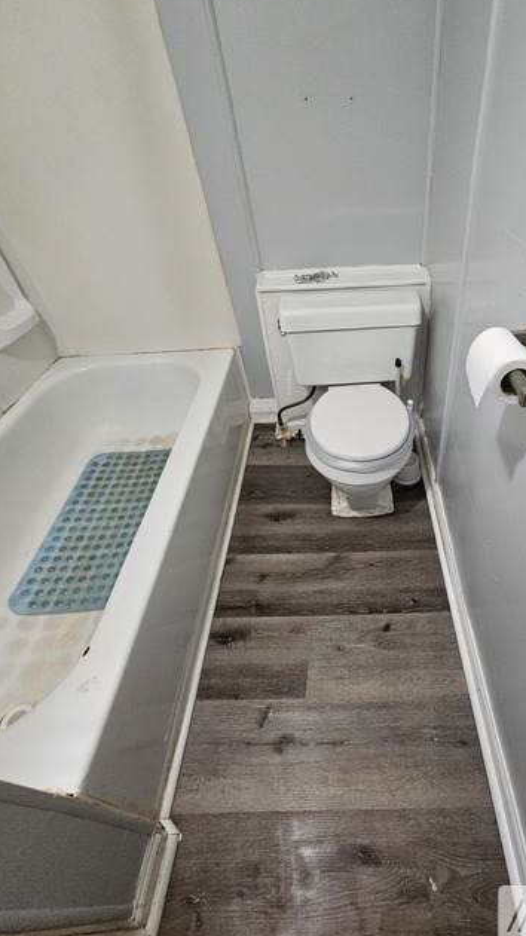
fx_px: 372
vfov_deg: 103.0
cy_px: 449
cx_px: 367
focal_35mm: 15
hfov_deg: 67.7
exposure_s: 1/30
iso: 640
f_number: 2.2
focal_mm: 2.2
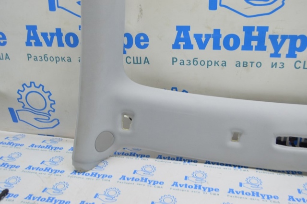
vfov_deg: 36.8
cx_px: 154
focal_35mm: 36
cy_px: 102
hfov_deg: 53.2
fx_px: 307
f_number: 5.6
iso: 400
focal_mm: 24
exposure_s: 1/20
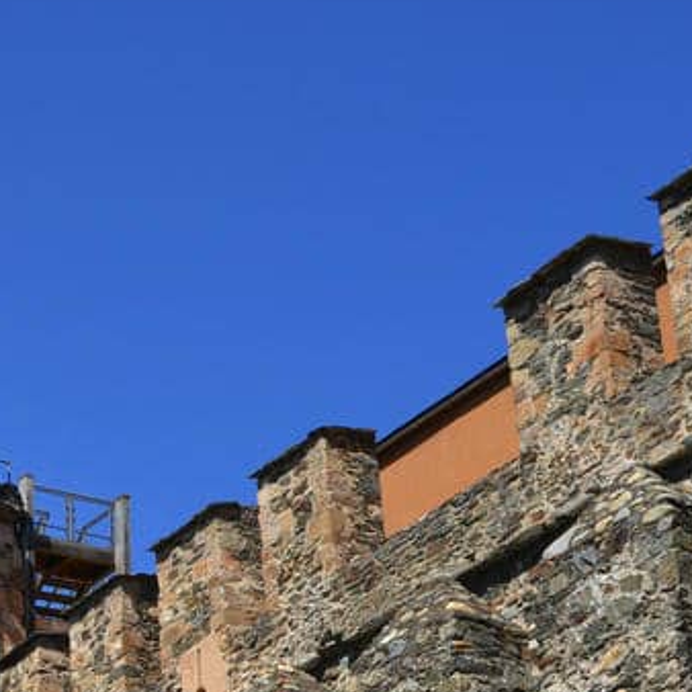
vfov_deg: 15.9
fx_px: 2443
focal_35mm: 108
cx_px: -168
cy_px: 668
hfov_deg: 15.5
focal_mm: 28
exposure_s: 1/250
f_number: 8
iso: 100
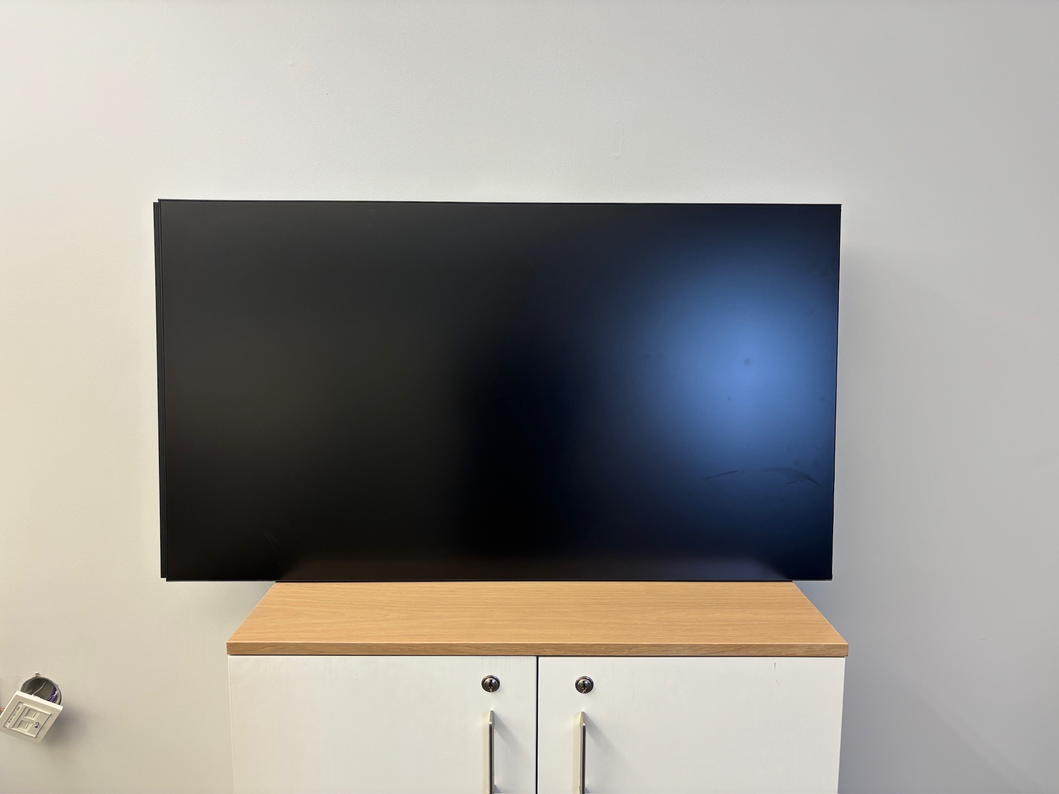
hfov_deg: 67.3
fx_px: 795
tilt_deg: -7.5
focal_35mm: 26
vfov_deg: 53.1
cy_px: 397
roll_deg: -0.6
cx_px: 530
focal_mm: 5.96
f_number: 1.6
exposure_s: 1/50
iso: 100
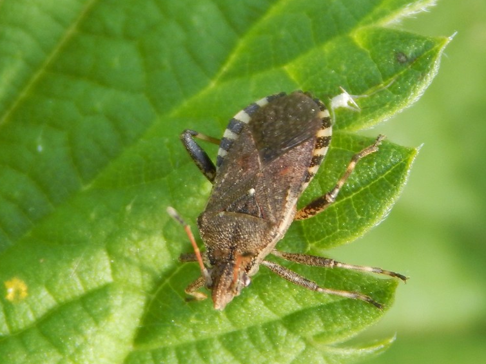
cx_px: 266
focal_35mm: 206
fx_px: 2891
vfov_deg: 7.2
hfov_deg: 9.6
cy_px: 197
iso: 125
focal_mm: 32.8
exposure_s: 1/80
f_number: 5.3
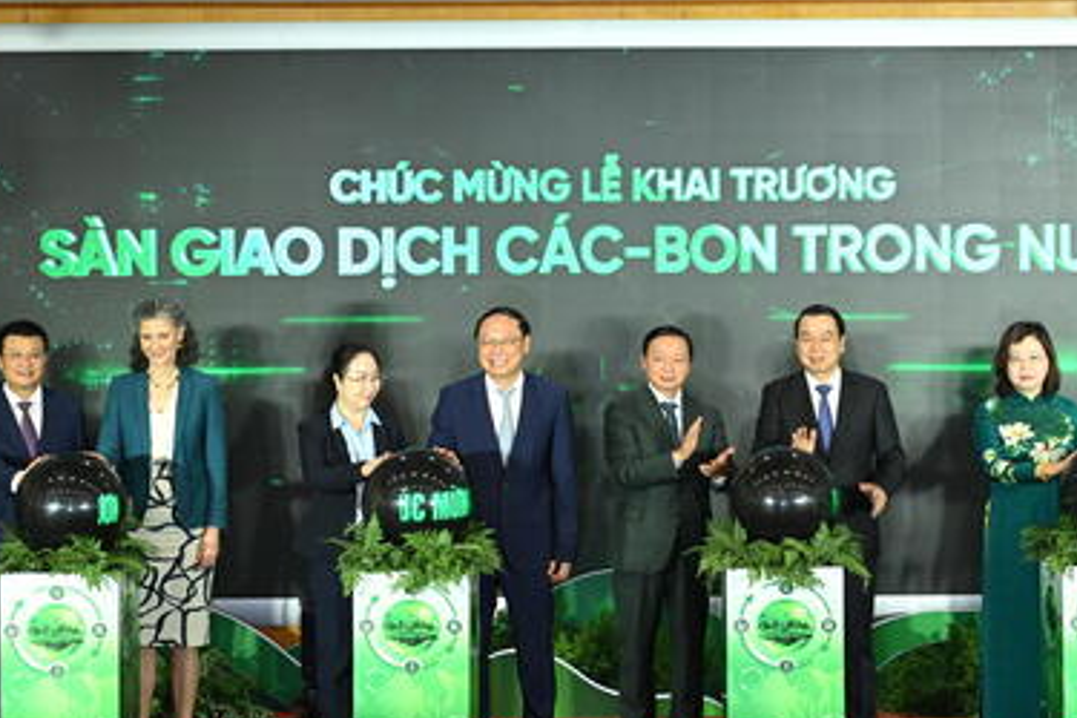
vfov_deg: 17.2
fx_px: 2363
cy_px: 191
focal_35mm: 79
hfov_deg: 25.7
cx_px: 600
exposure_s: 1/80
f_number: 6.3
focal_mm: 37
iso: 1000
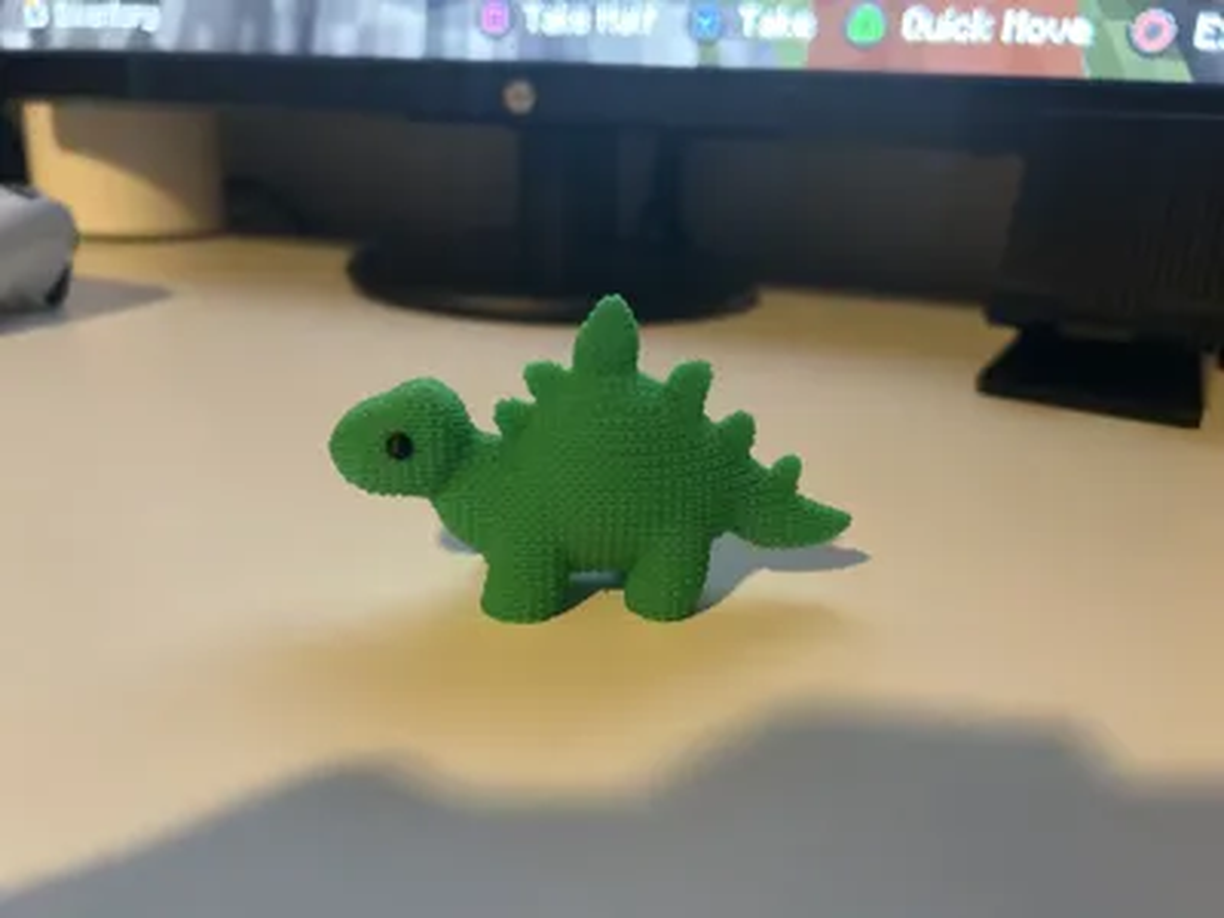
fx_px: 919
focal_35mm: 26
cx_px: 612
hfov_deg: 67.3
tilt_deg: -19.0
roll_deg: -2.8
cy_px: 459
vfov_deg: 53.1
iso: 500
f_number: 1.5
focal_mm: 5.7
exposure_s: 1/40
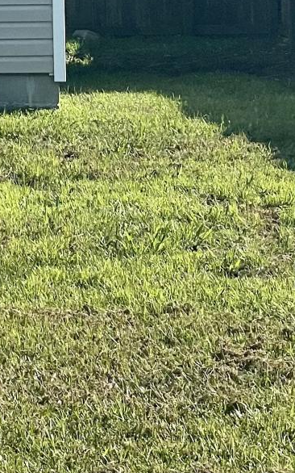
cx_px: -284
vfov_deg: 10.7
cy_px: -249
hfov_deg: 6.8
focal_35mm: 188
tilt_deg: +4.8
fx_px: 2420
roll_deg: +0.6
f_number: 2
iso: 25
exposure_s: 1/1916
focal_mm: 6
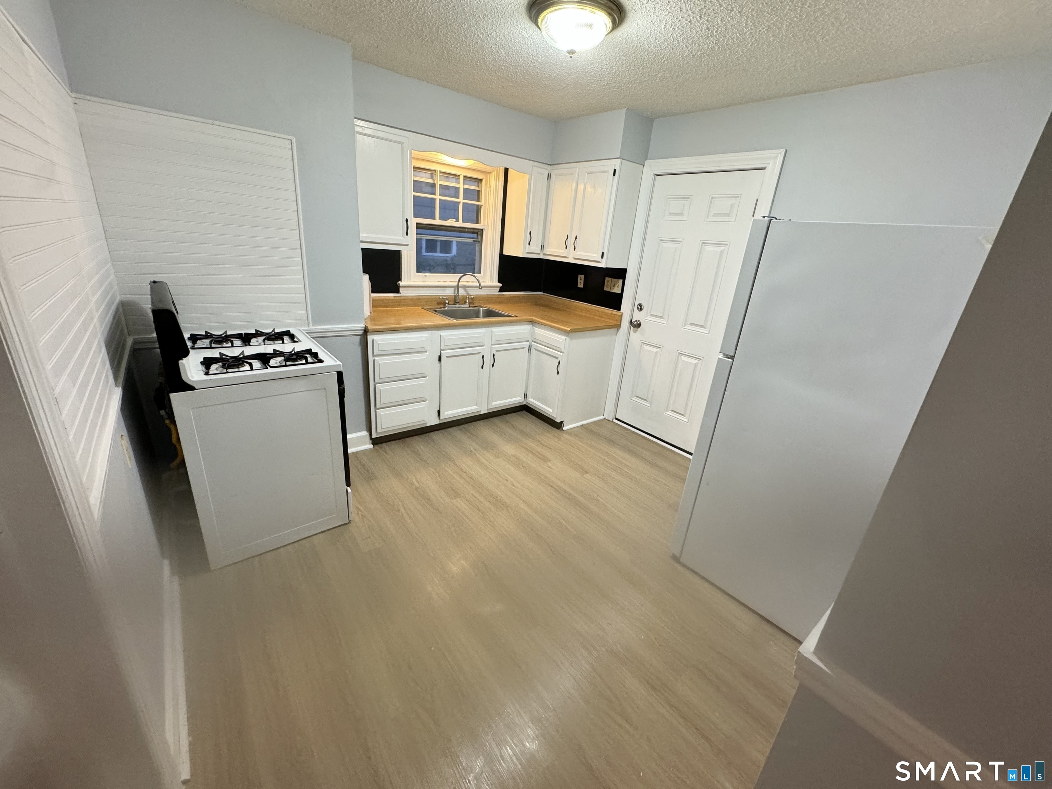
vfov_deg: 85.7
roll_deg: -5.3
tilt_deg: -20.9
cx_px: 526
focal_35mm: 14
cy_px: 394
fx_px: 425
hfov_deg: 102.1
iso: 250
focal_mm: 2.22
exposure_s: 1/60
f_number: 2.2
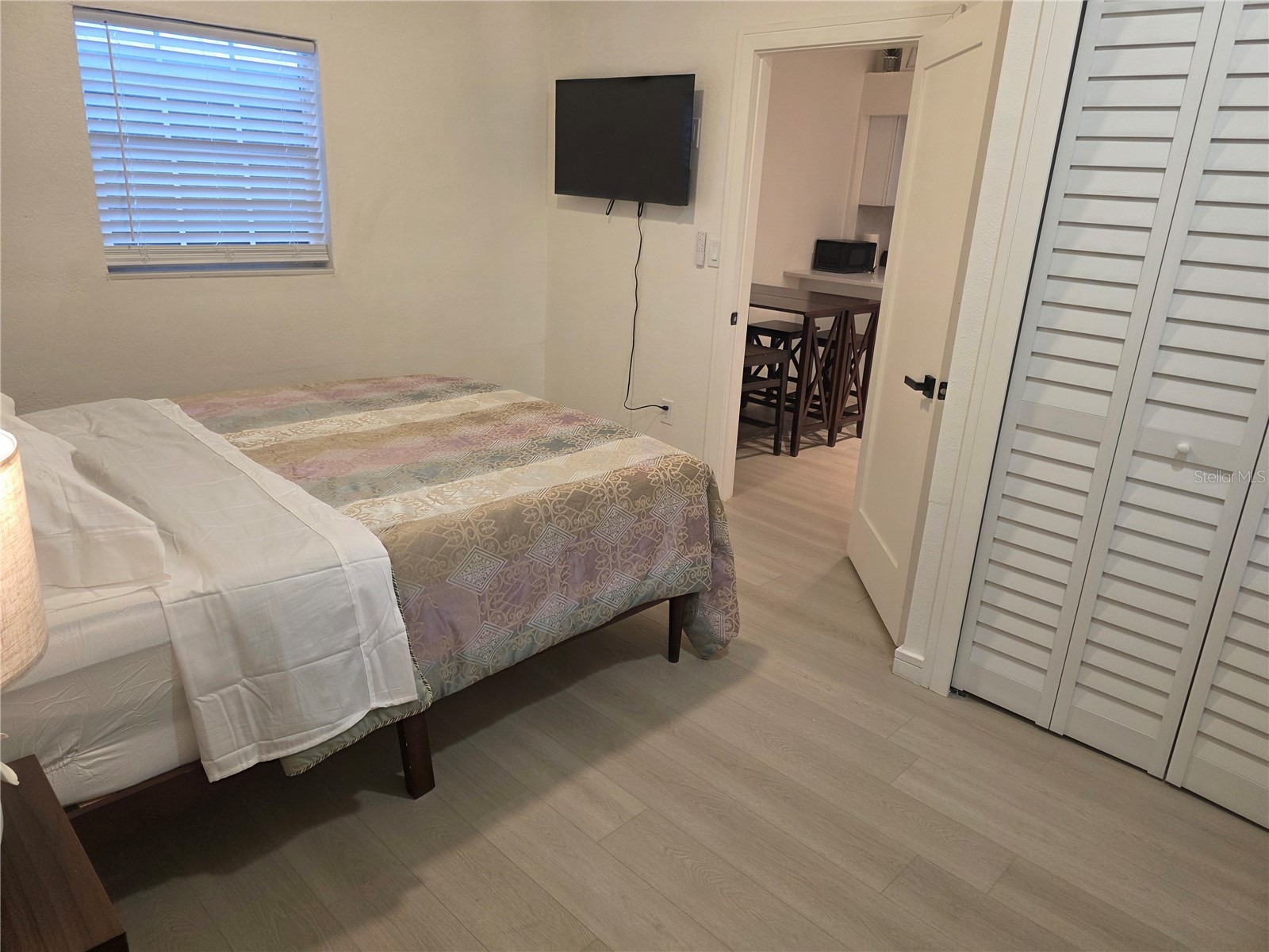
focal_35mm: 23
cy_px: 476
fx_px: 843
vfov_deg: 58.9
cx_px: 634
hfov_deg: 73.9
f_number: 1.7
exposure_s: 1/120
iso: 250
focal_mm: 6.3
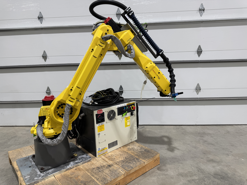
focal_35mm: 24
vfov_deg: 56.8
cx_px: 124
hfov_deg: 71.6
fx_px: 171
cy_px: 92
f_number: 1.78
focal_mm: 6.76
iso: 80
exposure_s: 1/120
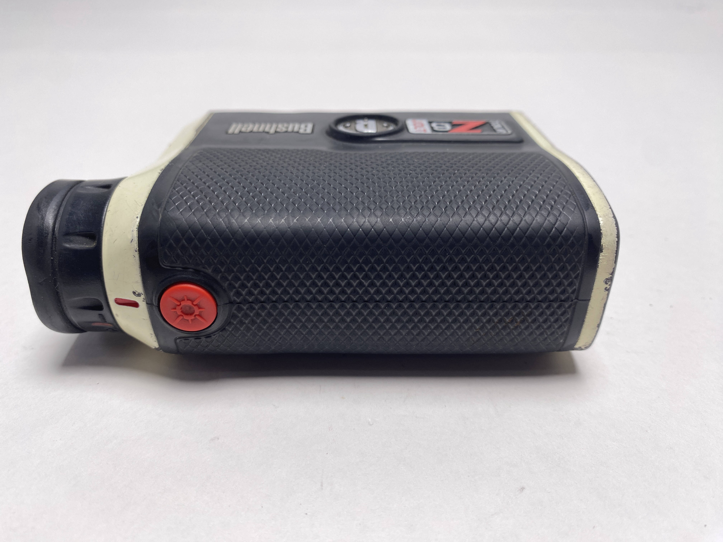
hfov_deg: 69.4
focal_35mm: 25
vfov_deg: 54.9
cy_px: 271
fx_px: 522
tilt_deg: -34.4
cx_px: 362
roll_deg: -0.2
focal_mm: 4.25
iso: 32
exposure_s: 1/423
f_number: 1.8
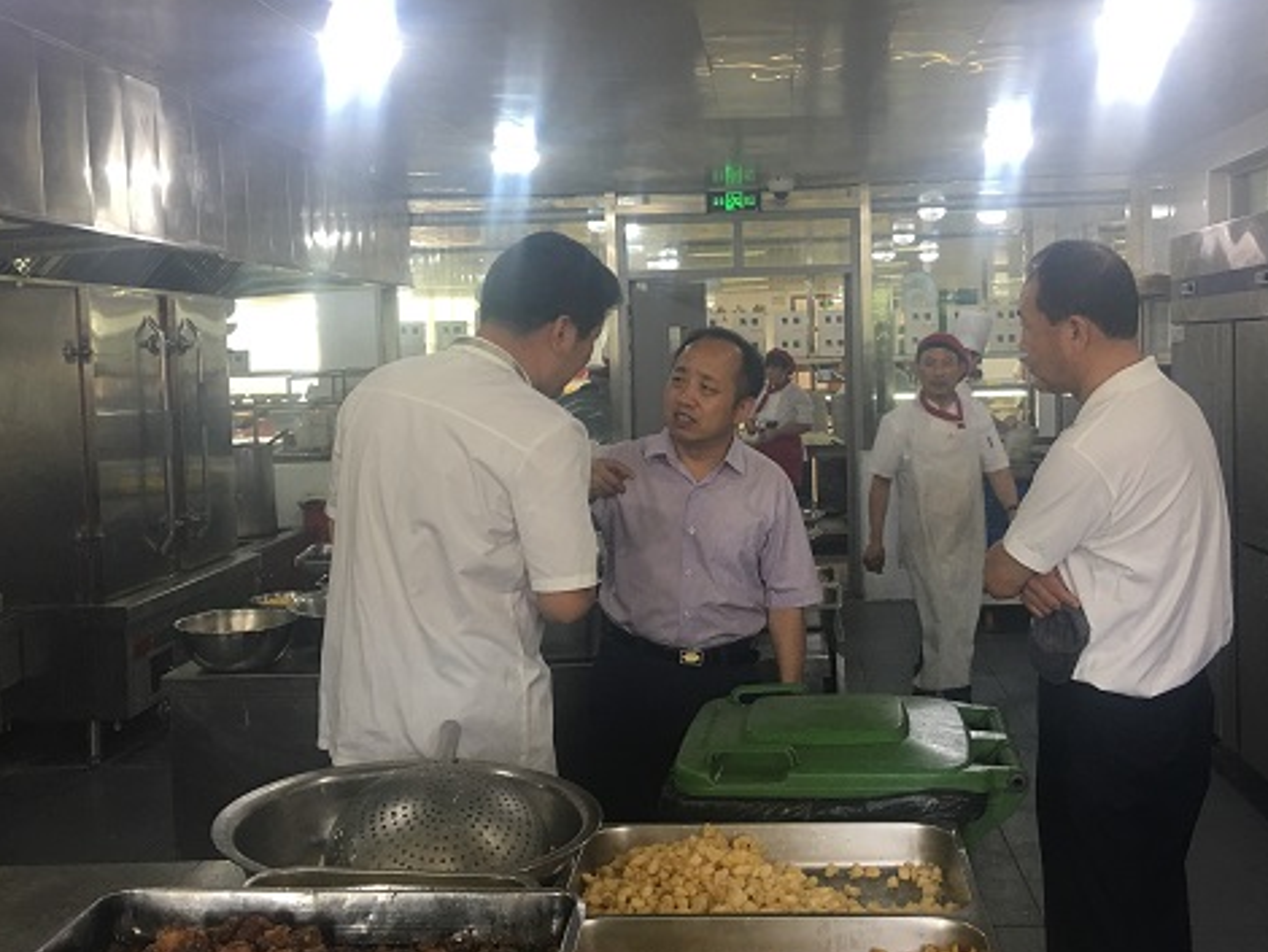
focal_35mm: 37
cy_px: 453
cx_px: 715
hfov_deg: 50.0
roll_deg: +1.3
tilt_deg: -2.1
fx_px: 1356
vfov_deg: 38.7
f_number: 2.2
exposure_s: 1/33
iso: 50
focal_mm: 4.15
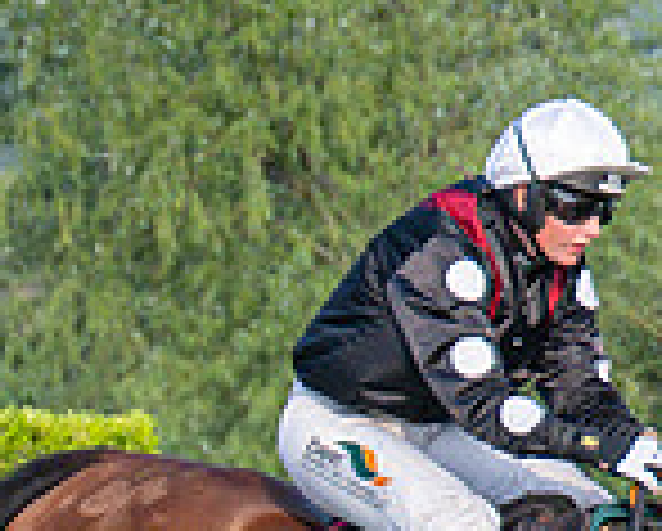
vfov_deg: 1.6
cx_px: 932
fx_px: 18657
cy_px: 688
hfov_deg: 2.0
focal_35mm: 951
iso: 400
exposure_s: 1/1600
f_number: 4
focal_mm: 98
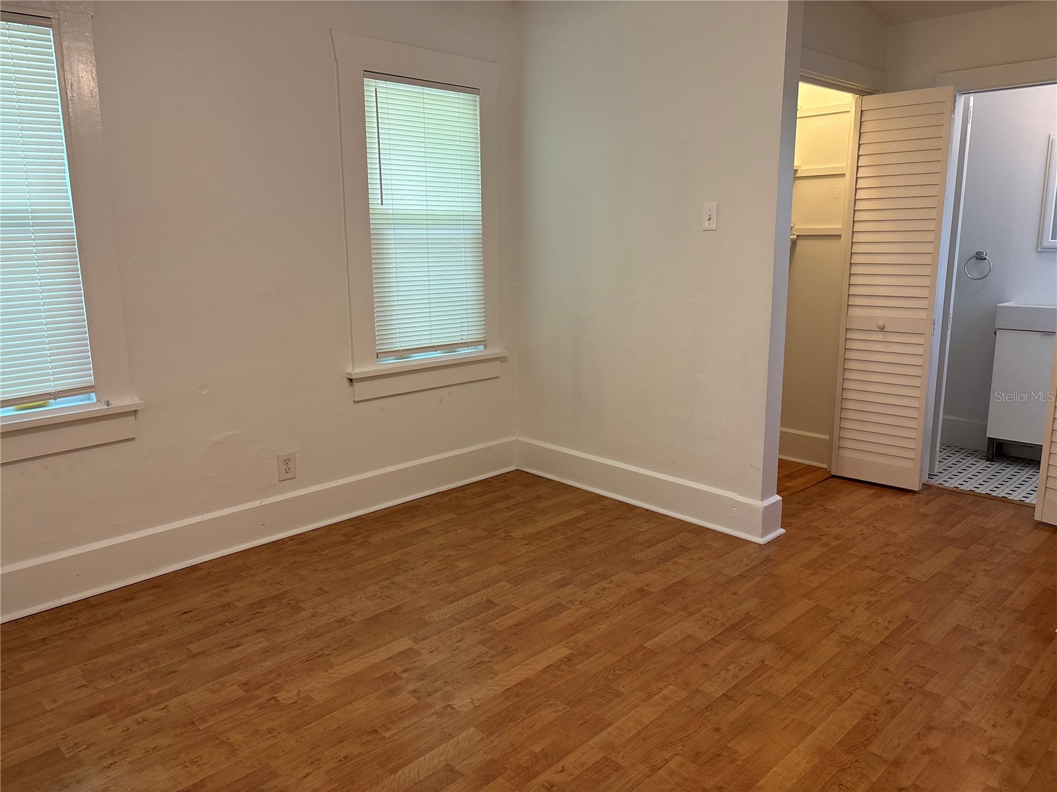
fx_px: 794
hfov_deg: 67.3
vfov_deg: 53.1
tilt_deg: -10.9
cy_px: 396
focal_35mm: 26
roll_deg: +0.5
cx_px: 528
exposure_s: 1/120
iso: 125
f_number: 1.6
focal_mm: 5.96
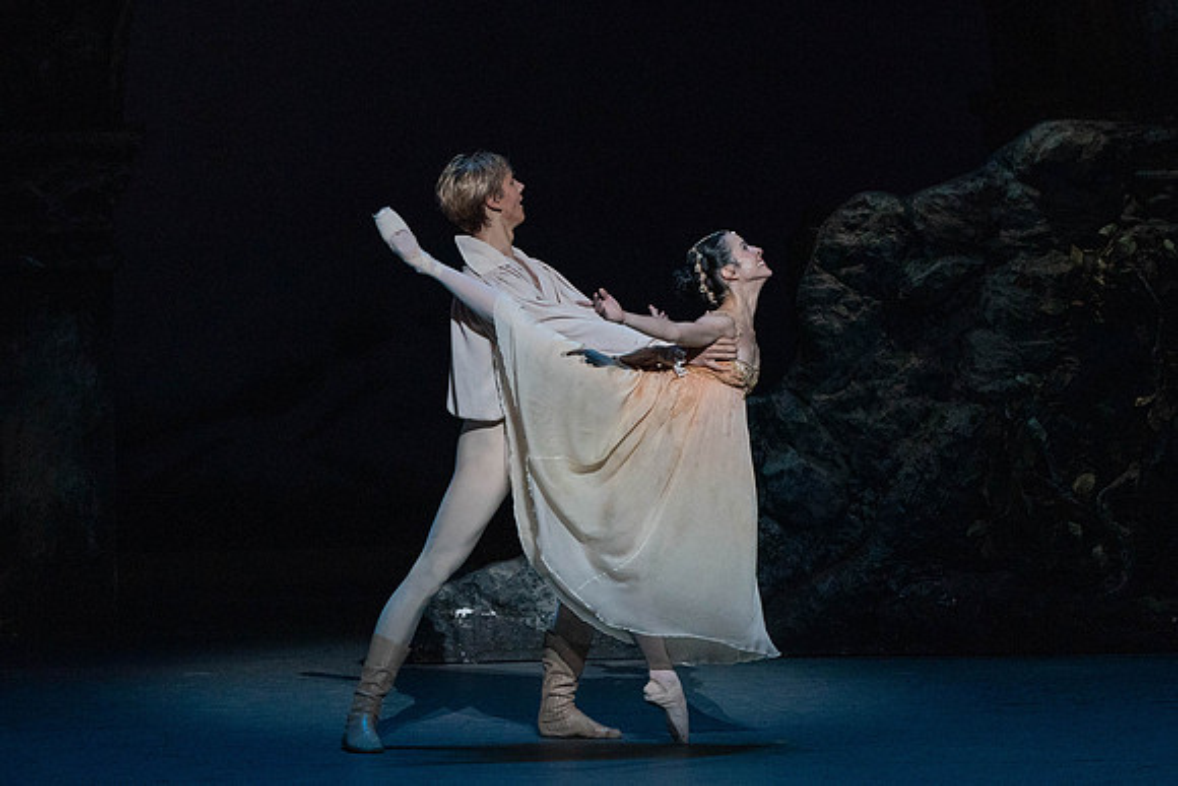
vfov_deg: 3.5
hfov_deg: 5.2
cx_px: 550
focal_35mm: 396
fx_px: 12960
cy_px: 310
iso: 8000
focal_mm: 306
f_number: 7.1
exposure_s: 1/200
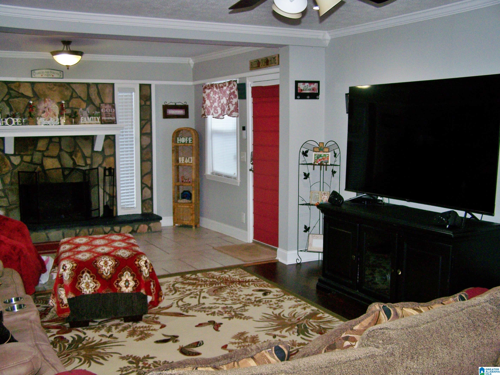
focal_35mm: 38
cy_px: 188
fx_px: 549
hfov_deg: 48.9
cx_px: 250
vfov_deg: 37.8
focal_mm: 6.3
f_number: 2.8
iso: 160
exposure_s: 1/60
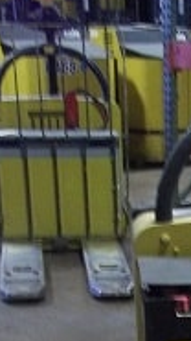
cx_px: 338
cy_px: 466
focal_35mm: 113
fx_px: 1018
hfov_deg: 10.2
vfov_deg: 17.5
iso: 173
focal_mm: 5.7
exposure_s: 1/8
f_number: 2.9
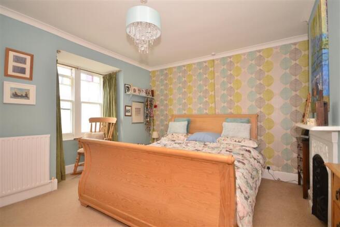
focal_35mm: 17
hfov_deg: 92.5
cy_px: 114
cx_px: 170
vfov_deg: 69.6
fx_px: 163
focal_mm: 11.5
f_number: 5
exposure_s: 1/30
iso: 200
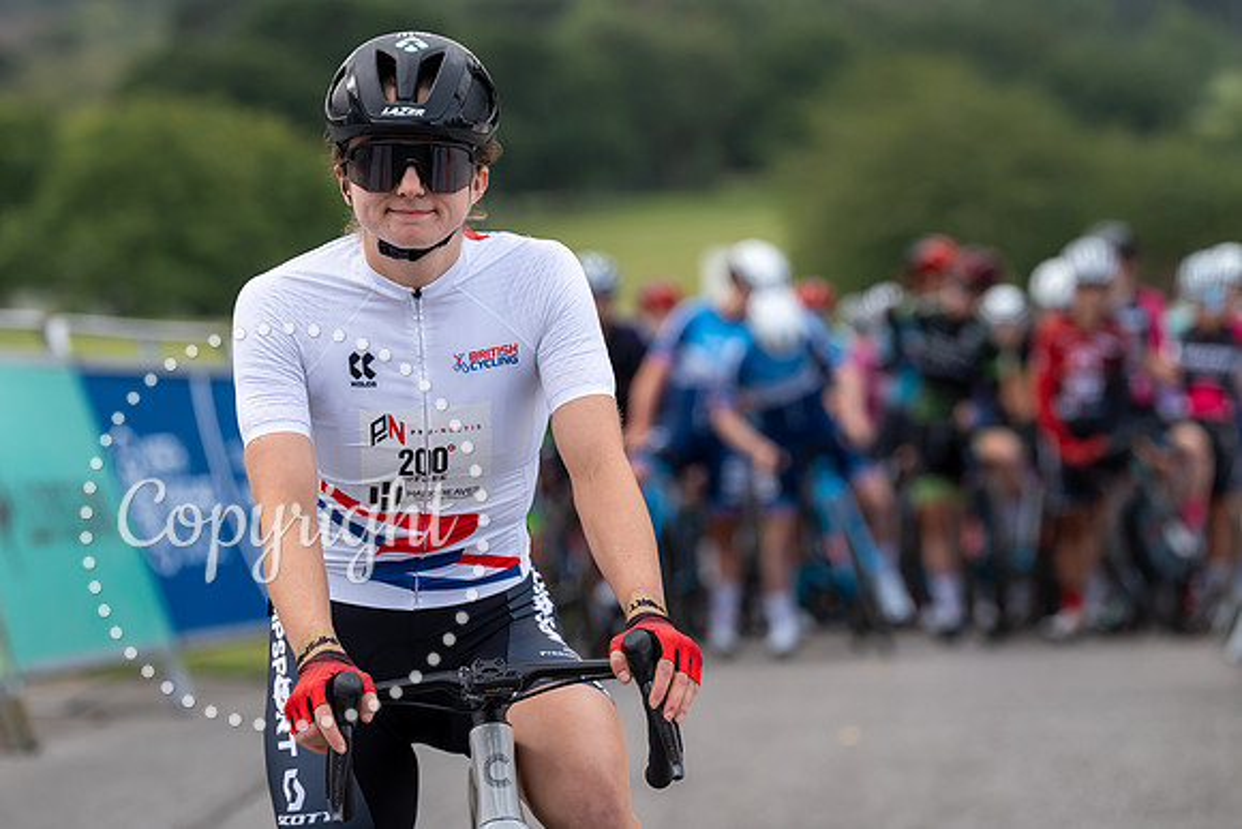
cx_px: 427
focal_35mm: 199
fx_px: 6851
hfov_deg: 10.4
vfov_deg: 6.9
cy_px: 284
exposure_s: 1/800
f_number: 4
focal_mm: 151
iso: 200
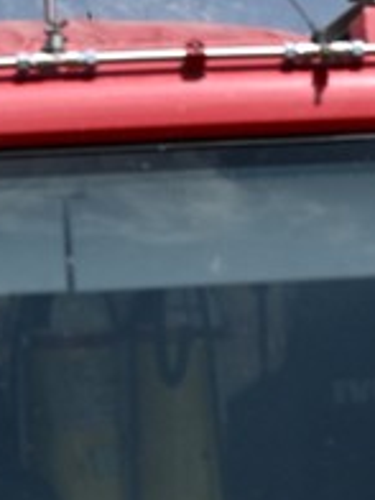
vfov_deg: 1.8
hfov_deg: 1.4
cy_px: 869
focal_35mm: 1083
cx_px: 1273
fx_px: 15643
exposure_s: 1/800
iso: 200
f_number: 8
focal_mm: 130
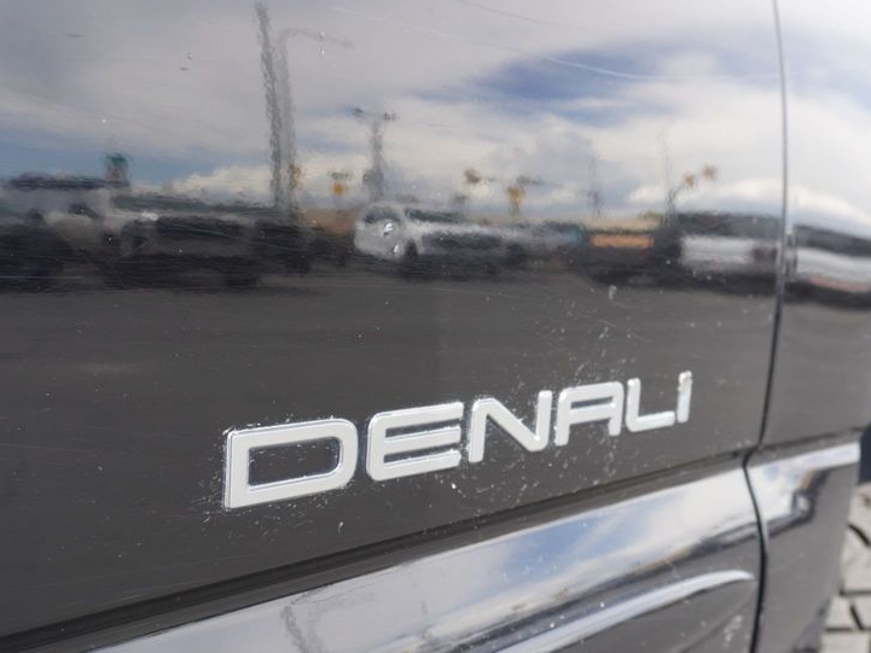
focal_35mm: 41
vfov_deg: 35.1
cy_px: 360
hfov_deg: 45.5
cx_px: 519
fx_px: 1032
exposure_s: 1/100
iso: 100
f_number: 4.5
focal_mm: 20
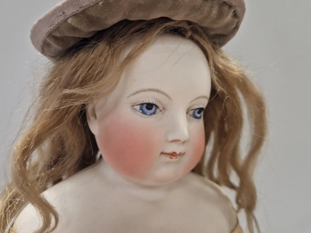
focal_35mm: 25
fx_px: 225
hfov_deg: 69.3
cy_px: 111
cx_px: 145
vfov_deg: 54.9
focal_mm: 5.4
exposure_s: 1/180
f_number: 1.8
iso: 200
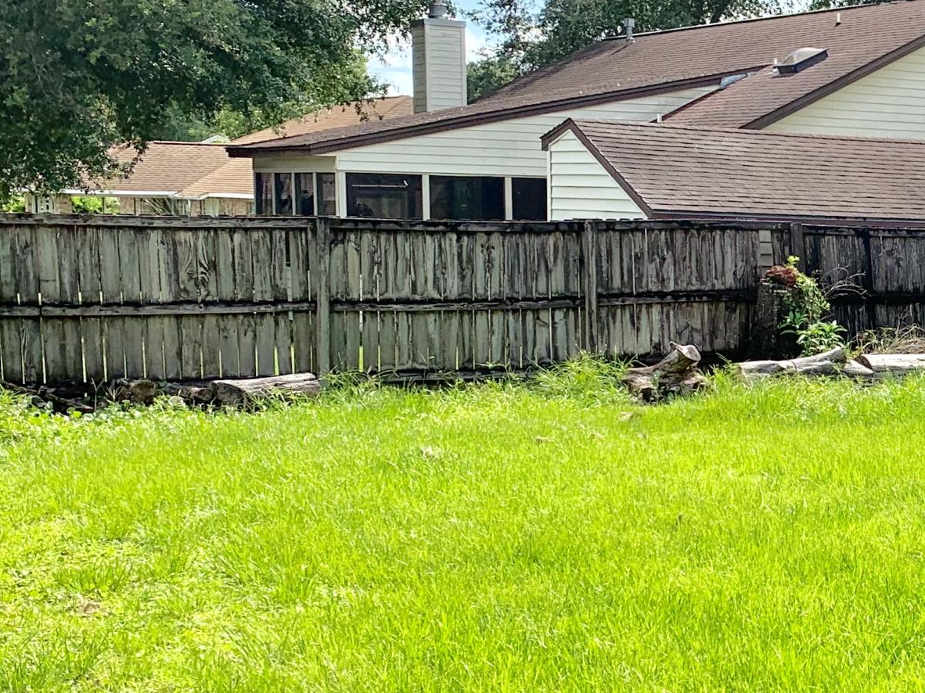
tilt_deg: -7.1
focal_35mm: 66
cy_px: 464
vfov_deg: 22.2
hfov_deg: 26.5
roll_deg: -1.6
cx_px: 1082
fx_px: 1763
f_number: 1.8
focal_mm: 4.25
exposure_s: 1/1111
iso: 25
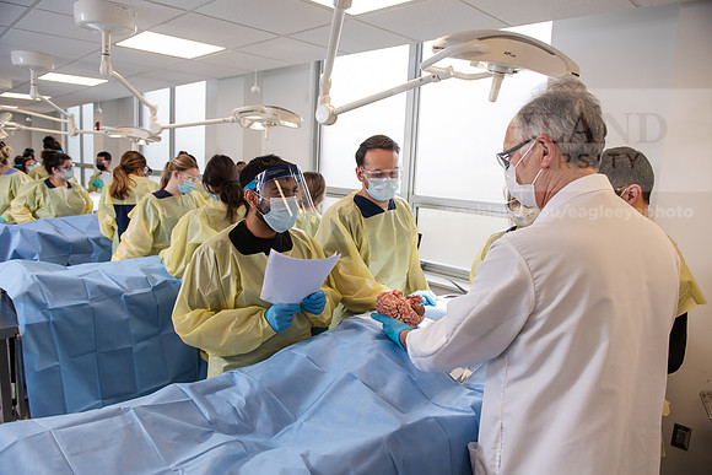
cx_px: 356
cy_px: 238
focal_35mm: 24
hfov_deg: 73.7
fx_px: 475
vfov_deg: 53.2
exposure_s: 1/200
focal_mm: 24
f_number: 4.5
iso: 500
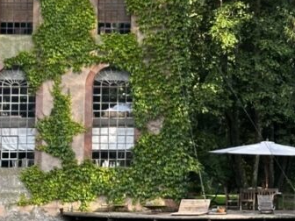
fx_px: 1525
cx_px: 257
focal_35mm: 179
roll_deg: -0.5
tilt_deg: +7.9
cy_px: -35
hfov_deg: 11.0
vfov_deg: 8.2
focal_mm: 6.86
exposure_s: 1/467
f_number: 1.78
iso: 64
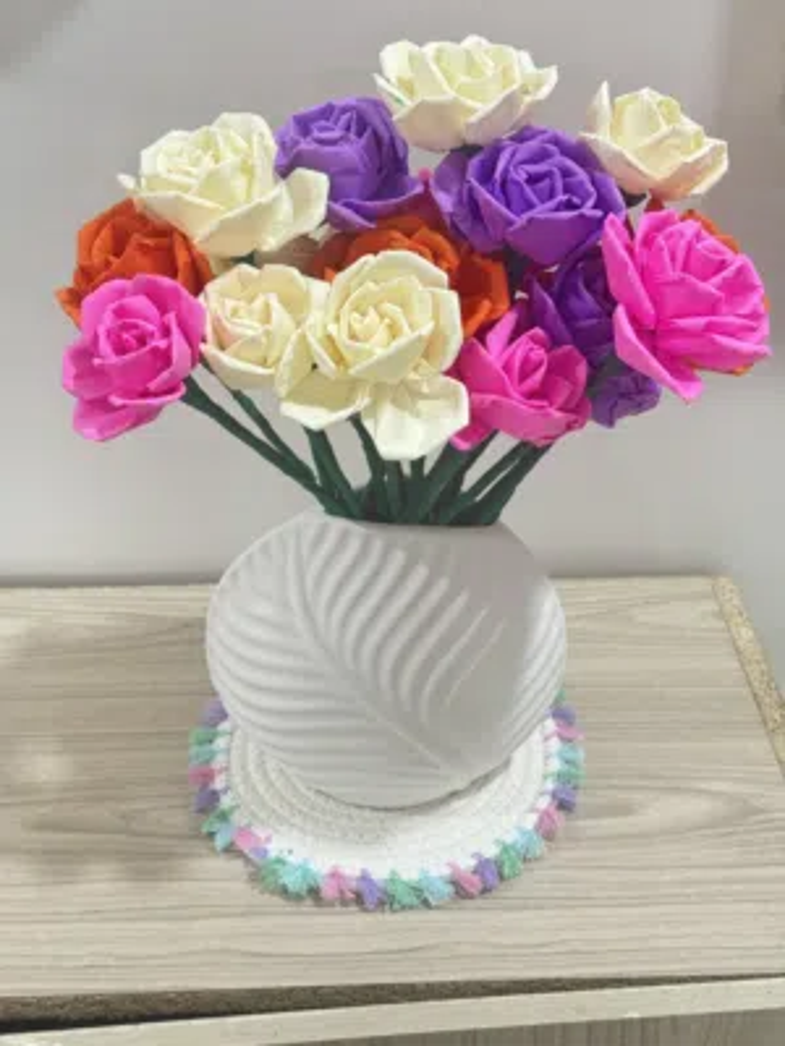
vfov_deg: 39.7
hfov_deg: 30.3
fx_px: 1451
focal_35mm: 48
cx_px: 392
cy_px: 523
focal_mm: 6.76
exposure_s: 1/50
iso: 200
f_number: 1.78
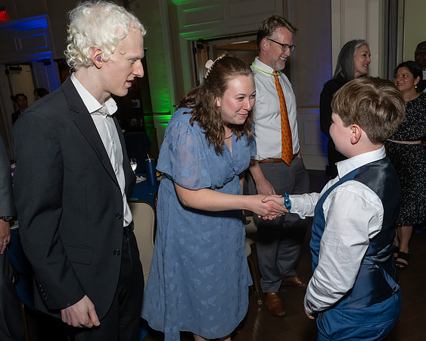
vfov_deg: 51.2
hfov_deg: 61.7
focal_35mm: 28
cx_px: 243
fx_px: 355
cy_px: 170
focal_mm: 17
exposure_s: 1/250
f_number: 8
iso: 1000
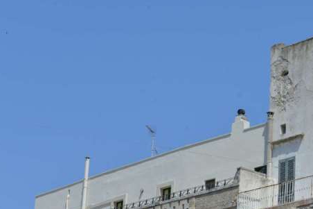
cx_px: 251
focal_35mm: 124
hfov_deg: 16.4
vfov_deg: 11.0
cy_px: 136
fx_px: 1078
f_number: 11
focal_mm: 70
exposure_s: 1/160
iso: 160
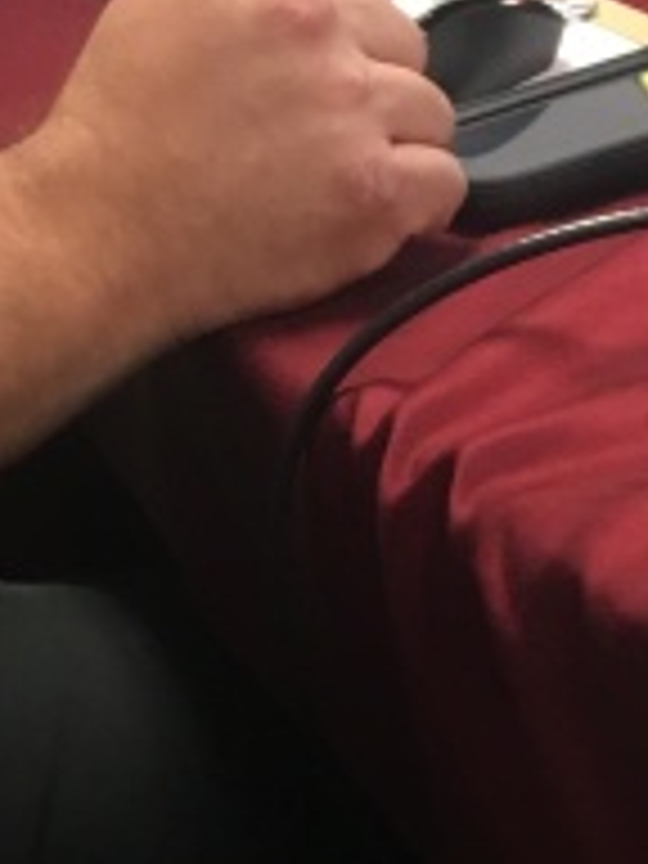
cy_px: 1397
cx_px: 958
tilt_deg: -36.1
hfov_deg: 11.1
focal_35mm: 129
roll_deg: +6.5
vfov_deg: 14.1
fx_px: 3220
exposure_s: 1/30
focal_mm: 4.15
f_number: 2.2
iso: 100
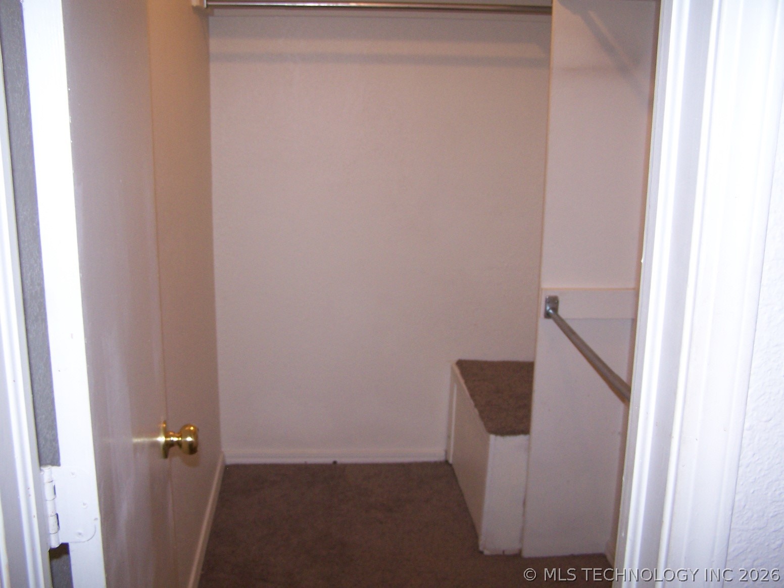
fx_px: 861
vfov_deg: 37.7
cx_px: 392
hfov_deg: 49.0
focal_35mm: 38
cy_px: 294
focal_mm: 6.3
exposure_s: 1/60
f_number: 2.8
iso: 140
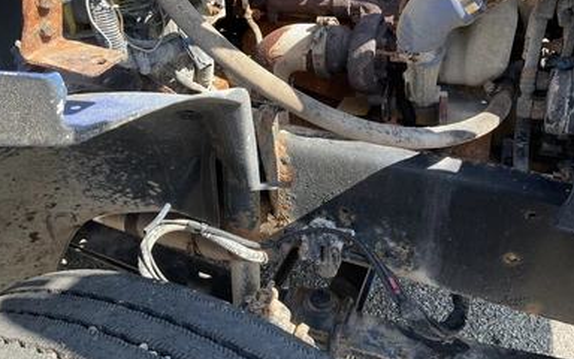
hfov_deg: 59.7
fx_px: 501
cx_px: 284
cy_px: 142
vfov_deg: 39.2
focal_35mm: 32
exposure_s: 1/255
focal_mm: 3
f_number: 1.8
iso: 25
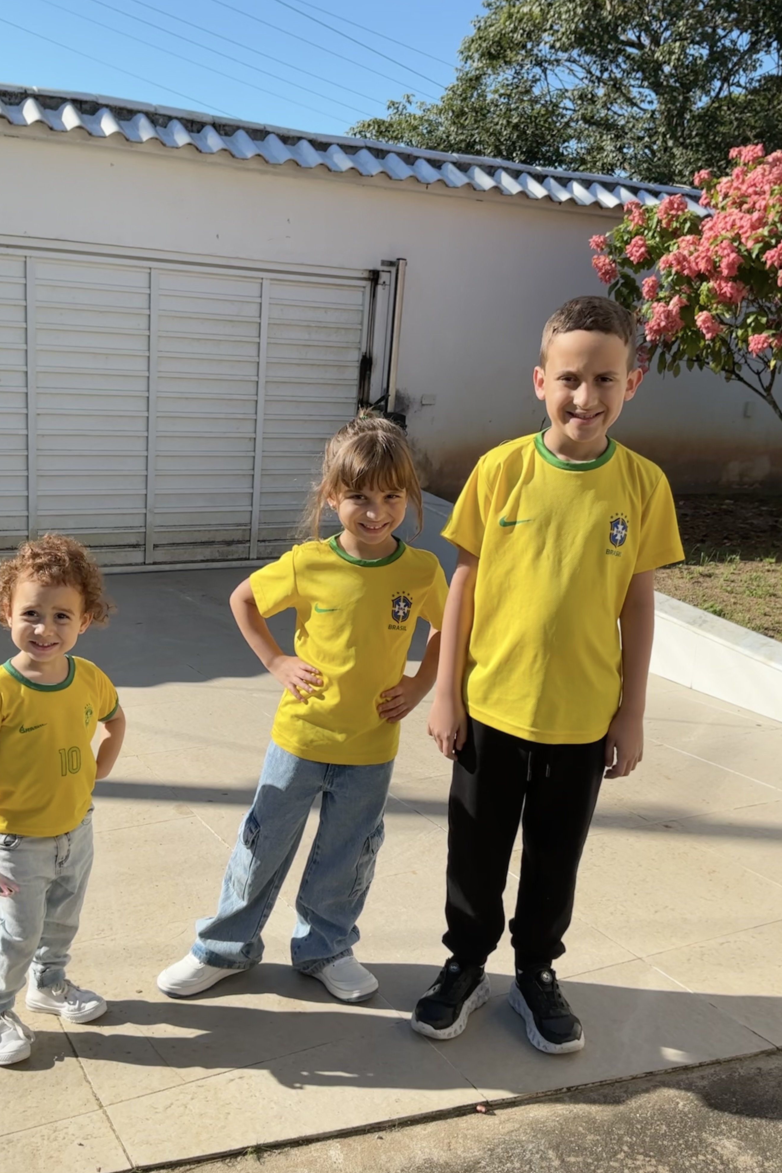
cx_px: 365
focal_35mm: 31
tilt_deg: -14.2
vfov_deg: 60.3
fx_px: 1010
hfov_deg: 42.3
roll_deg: -3.6
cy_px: 586
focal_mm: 3
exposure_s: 1/1490
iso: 25
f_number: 1.8
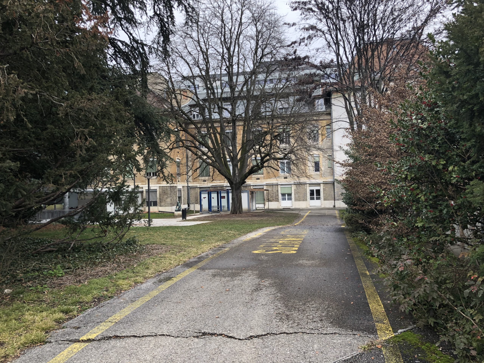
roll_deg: +1.7
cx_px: 242
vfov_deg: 49.7
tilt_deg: +1.6
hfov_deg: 63.4
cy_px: 182
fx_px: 391
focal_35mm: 28
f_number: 1.8
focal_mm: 4
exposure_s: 1/120
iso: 50
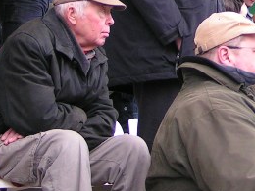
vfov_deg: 12.3
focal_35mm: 117
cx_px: 225
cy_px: -60
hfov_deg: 16.6
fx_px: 862
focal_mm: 5.8
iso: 80
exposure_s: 1/40
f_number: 2.8
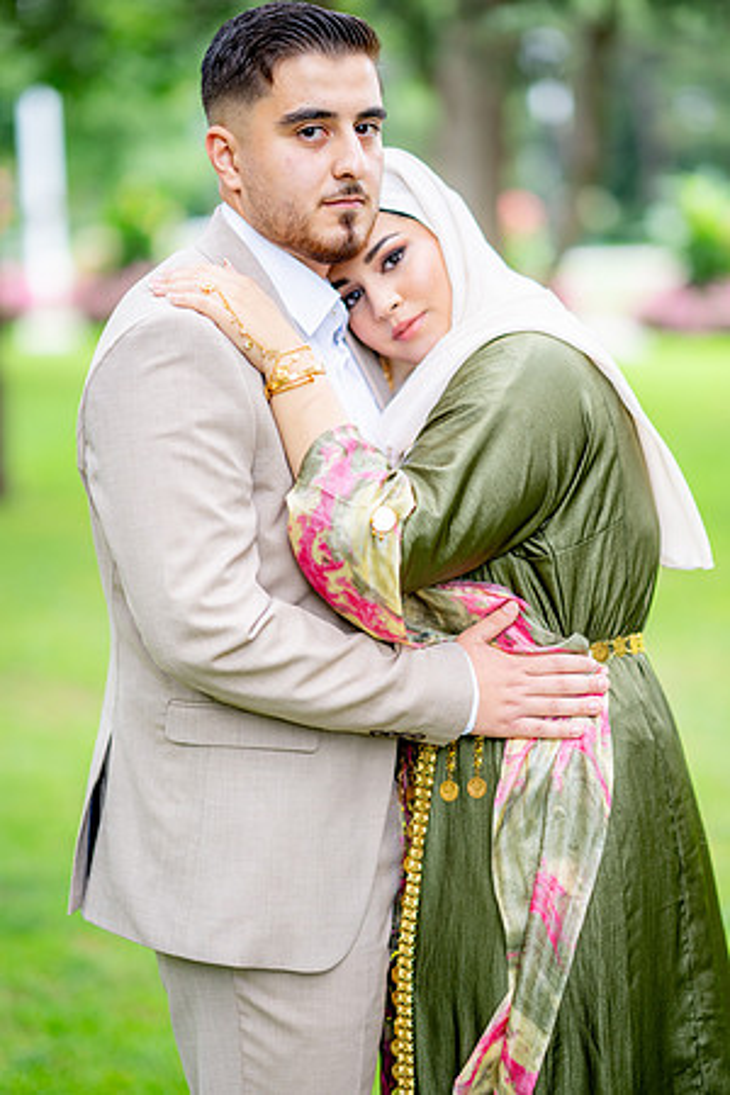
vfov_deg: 23.9
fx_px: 2585
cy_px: 548
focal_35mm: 85
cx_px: 365
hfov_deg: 16.1
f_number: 1.4
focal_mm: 85
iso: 100
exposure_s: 1/800
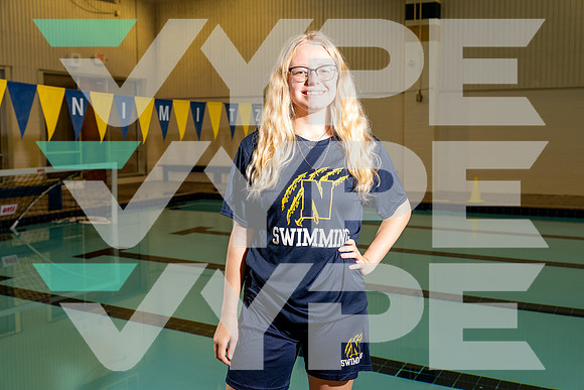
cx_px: 292
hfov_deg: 45.4
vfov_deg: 31.2
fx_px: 698
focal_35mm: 43
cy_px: 195
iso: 800
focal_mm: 43
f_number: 5.6
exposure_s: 1/250
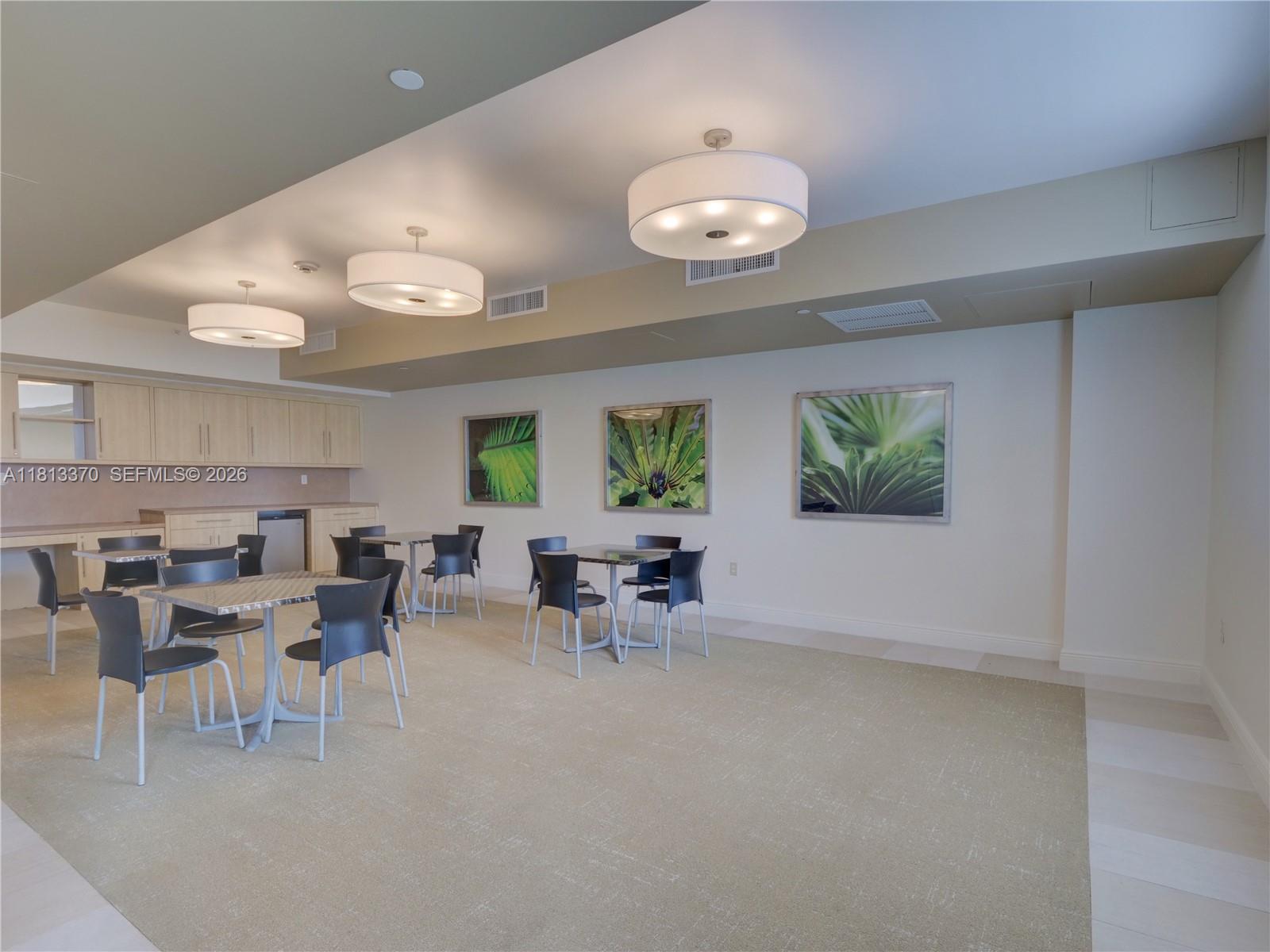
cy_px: 476
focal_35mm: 16
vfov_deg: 78.1
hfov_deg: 94.5
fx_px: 587
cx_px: 635
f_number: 5.6
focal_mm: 8
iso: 400
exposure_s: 1/40
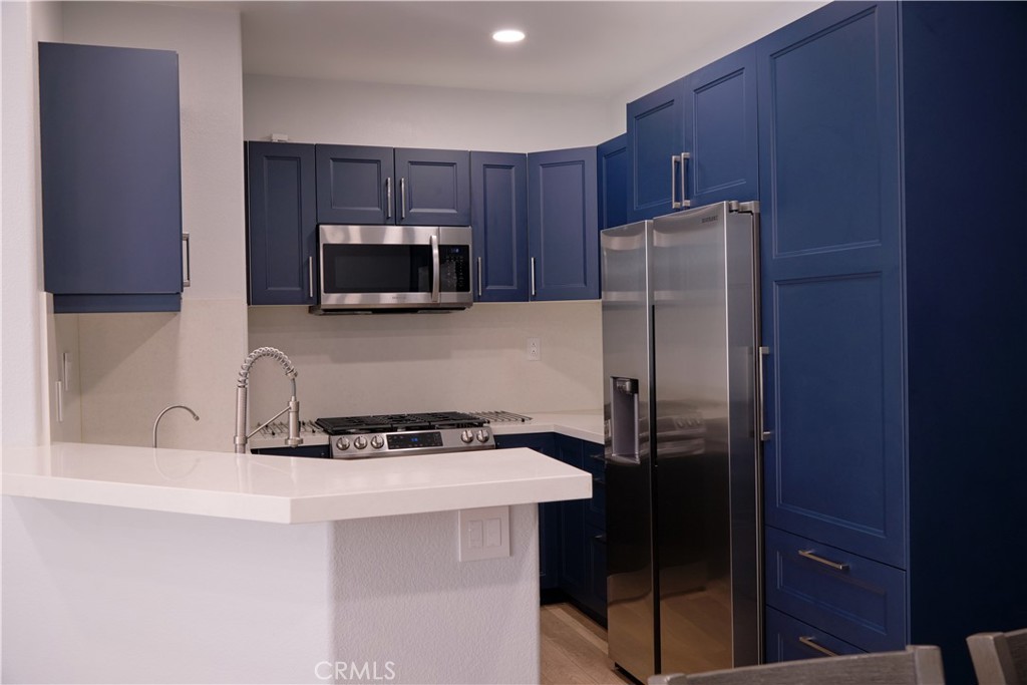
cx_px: 514
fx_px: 884
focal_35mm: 31
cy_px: 342
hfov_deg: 60.3
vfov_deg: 42.3
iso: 160
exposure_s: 1/15
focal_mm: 20.5
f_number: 4.5
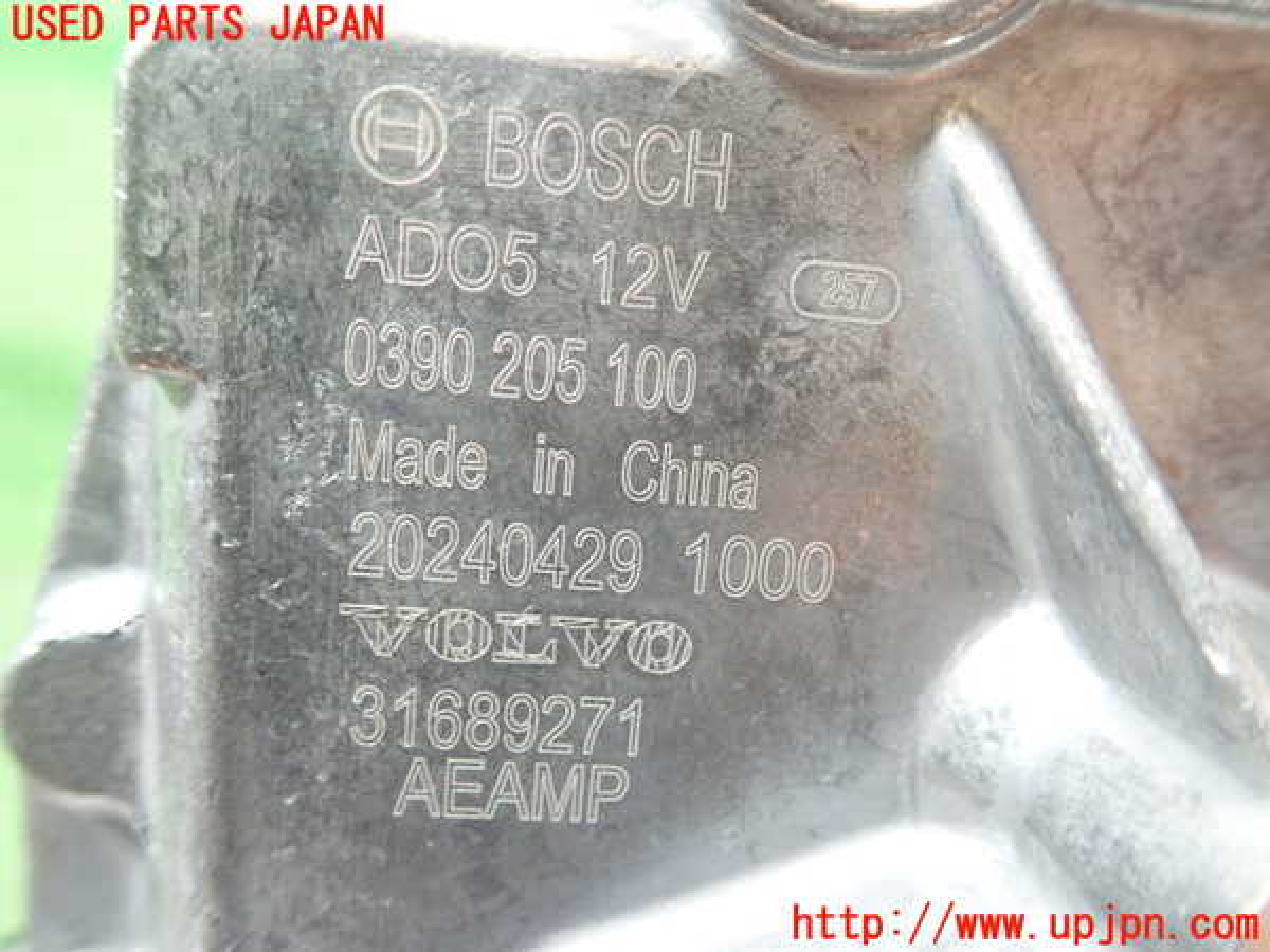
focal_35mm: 30
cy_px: 476
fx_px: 1101
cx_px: 635
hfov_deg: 60.0
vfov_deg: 46.8
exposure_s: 1/50
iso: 800
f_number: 2.3
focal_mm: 5.5
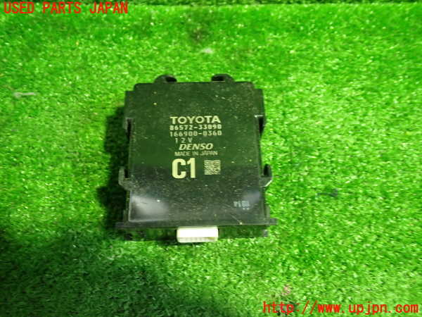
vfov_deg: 46.8
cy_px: 158
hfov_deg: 60.0
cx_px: 211
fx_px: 366
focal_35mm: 30
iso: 500
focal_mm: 5.4
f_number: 2.3
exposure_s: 1/30
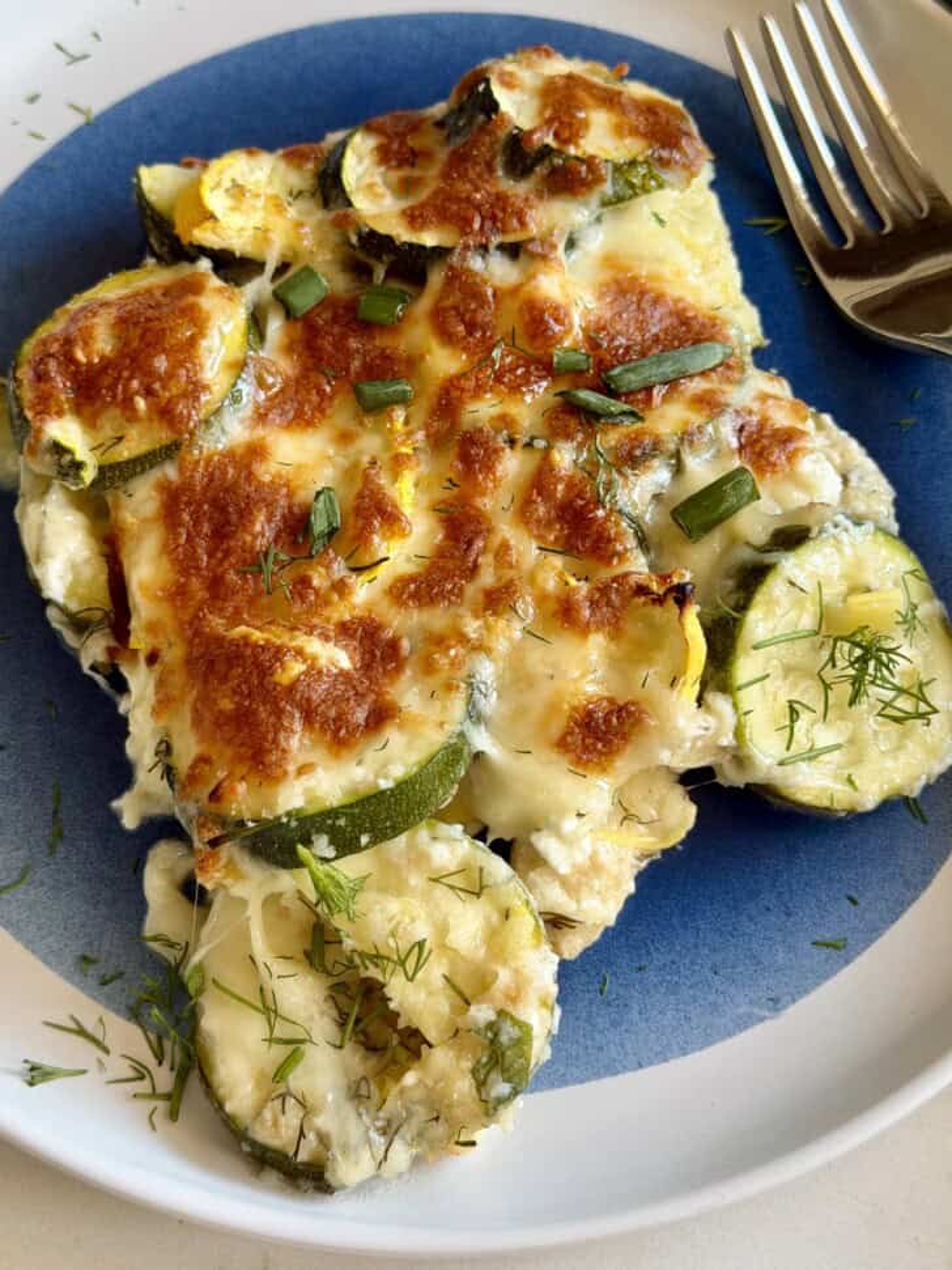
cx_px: 476
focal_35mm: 48
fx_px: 1760
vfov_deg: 39.7
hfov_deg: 30.3
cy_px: 635
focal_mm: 6.8
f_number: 1.8
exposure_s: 1/80
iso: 100
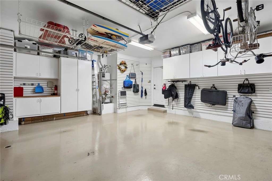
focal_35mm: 16
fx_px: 121
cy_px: 90
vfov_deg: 73.7
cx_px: 136
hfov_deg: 96.8
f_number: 9
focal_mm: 16
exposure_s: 1/1.67
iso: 400
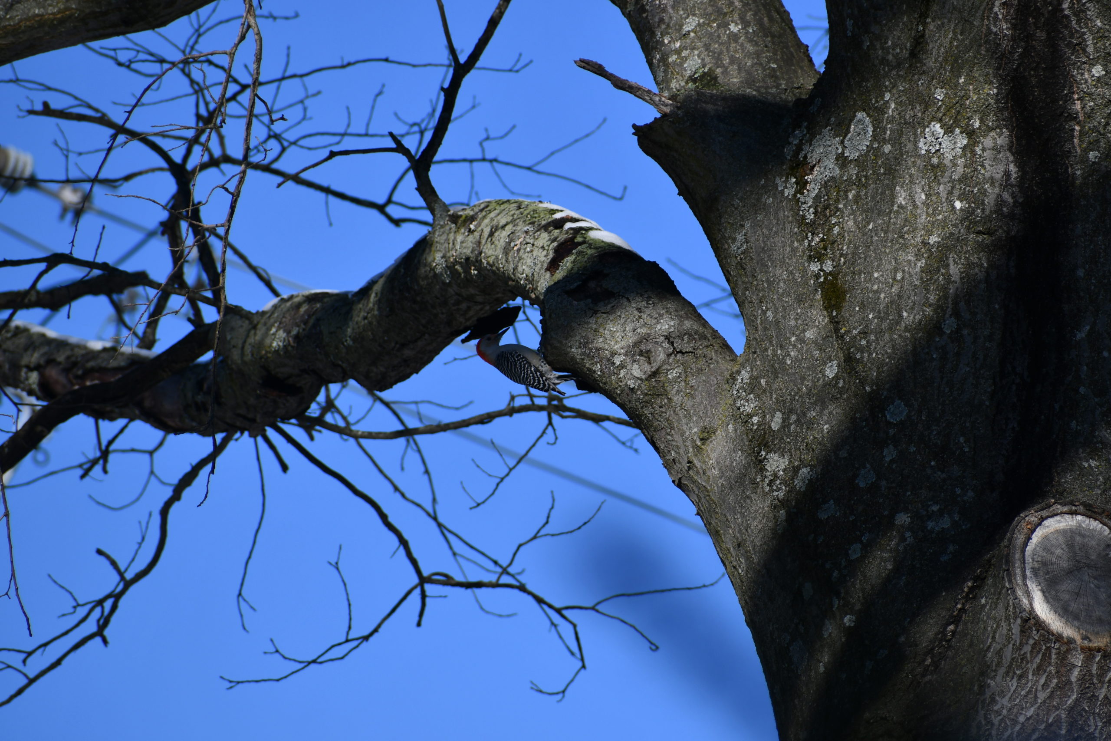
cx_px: 556
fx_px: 12961
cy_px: 370
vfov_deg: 3.3
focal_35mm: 420
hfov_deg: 4.9
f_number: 8
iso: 100
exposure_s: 1/500
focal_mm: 280
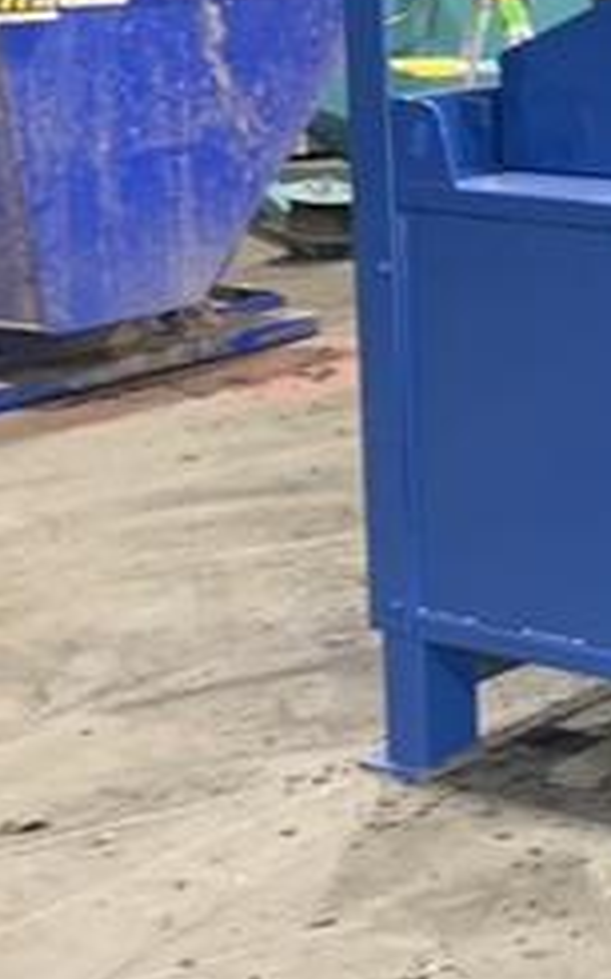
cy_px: 112
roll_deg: -0.6
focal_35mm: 90
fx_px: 2399
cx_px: 1430
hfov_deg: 11.9
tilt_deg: -7.2
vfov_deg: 22.5
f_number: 1.8
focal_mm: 4.25
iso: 400
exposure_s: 1/40
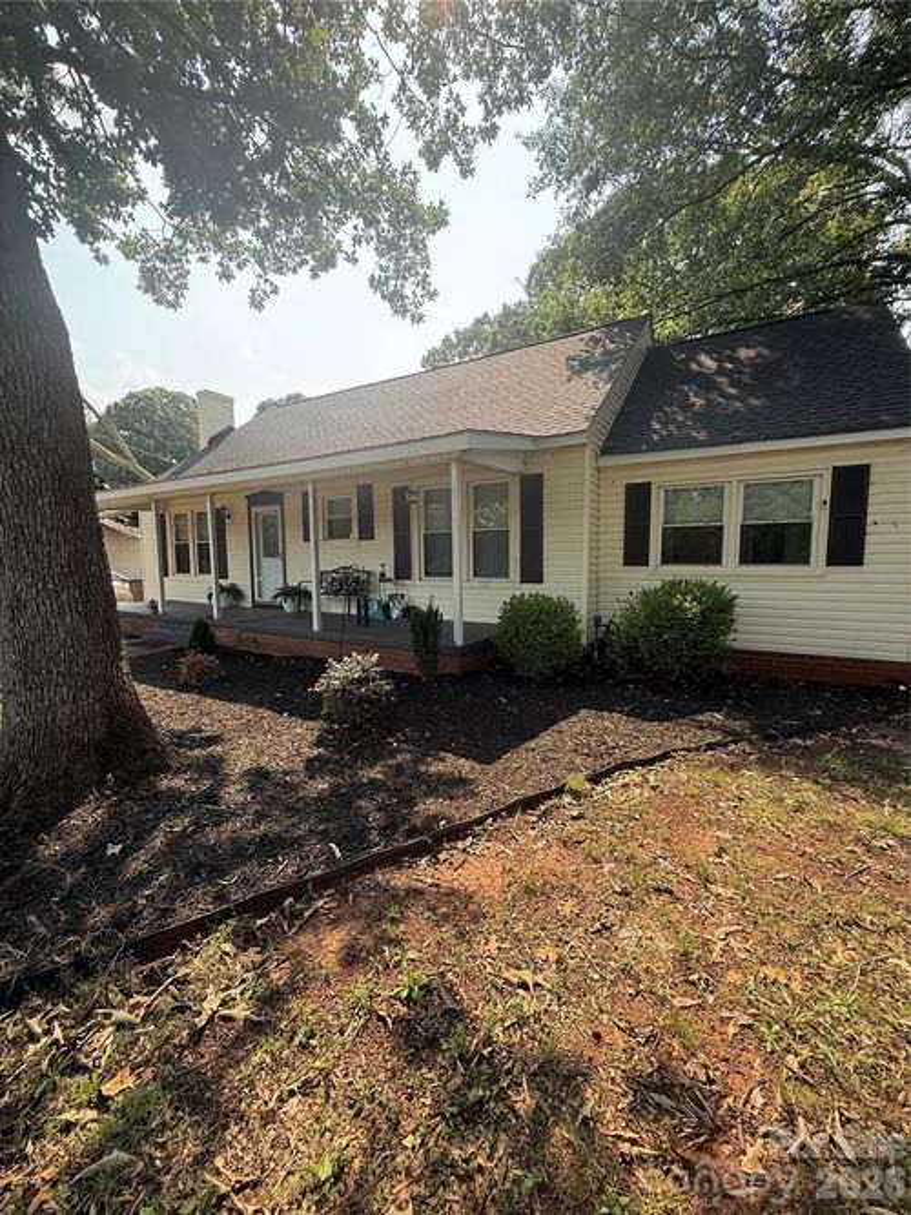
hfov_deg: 85.7
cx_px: 456
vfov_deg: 102.1
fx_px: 491
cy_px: 608
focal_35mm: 14
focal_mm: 2.22
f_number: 2.2
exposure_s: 1/363
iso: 50
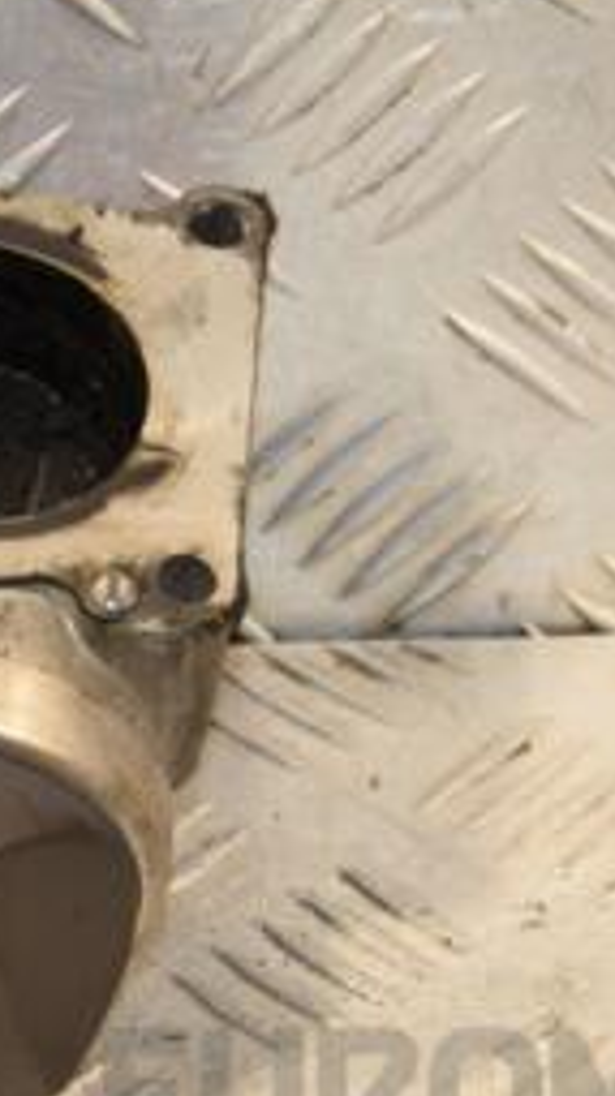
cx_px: 22
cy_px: 520
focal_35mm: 277
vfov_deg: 7.8
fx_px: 8056
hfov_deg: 4.4
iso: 800
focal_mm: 75
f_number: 6.3
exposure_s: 1/200
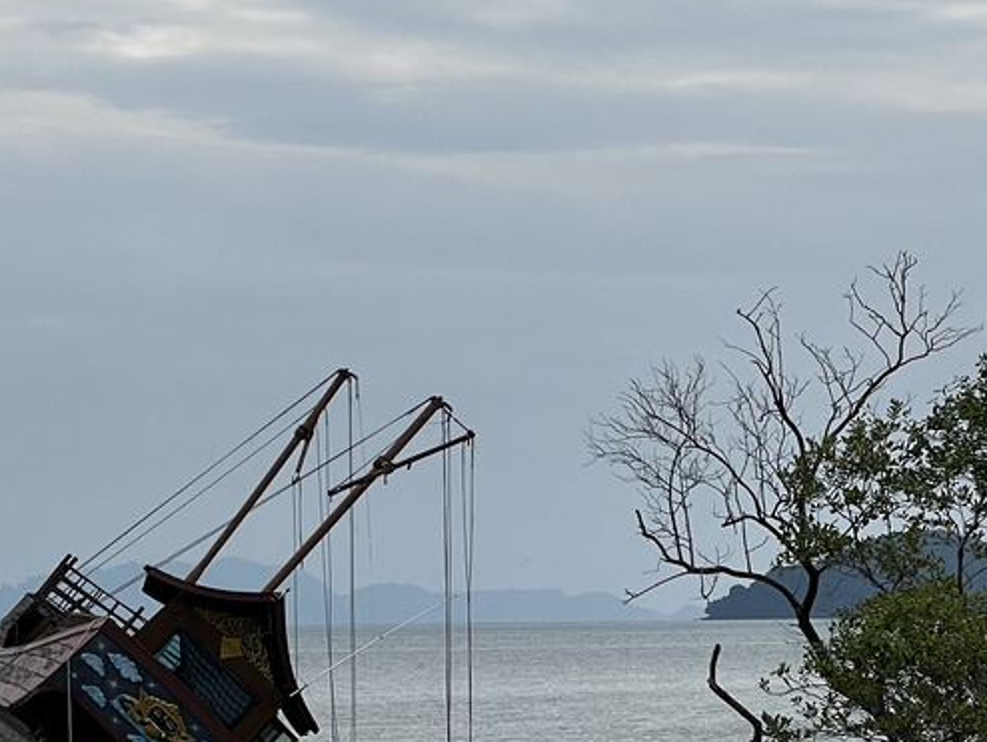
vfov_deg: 7.9
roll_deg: +0.8
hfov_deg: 10.5
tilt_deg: -0.8
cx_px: 98
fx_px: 5334
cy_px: 686
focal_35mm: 187
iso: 32
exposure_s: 1/896
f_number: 2.8
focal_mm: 9
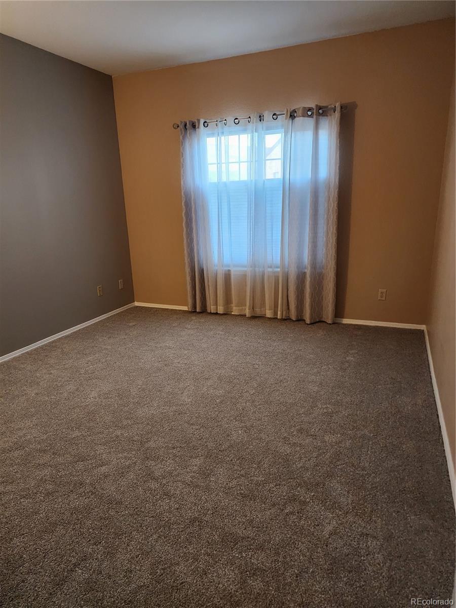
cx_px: 228
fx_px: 404
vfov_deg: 73.9
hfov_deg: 58.9
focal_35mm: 23
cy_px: 304
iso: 1000
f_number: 1.8
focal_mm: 6.4
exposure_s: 1/120
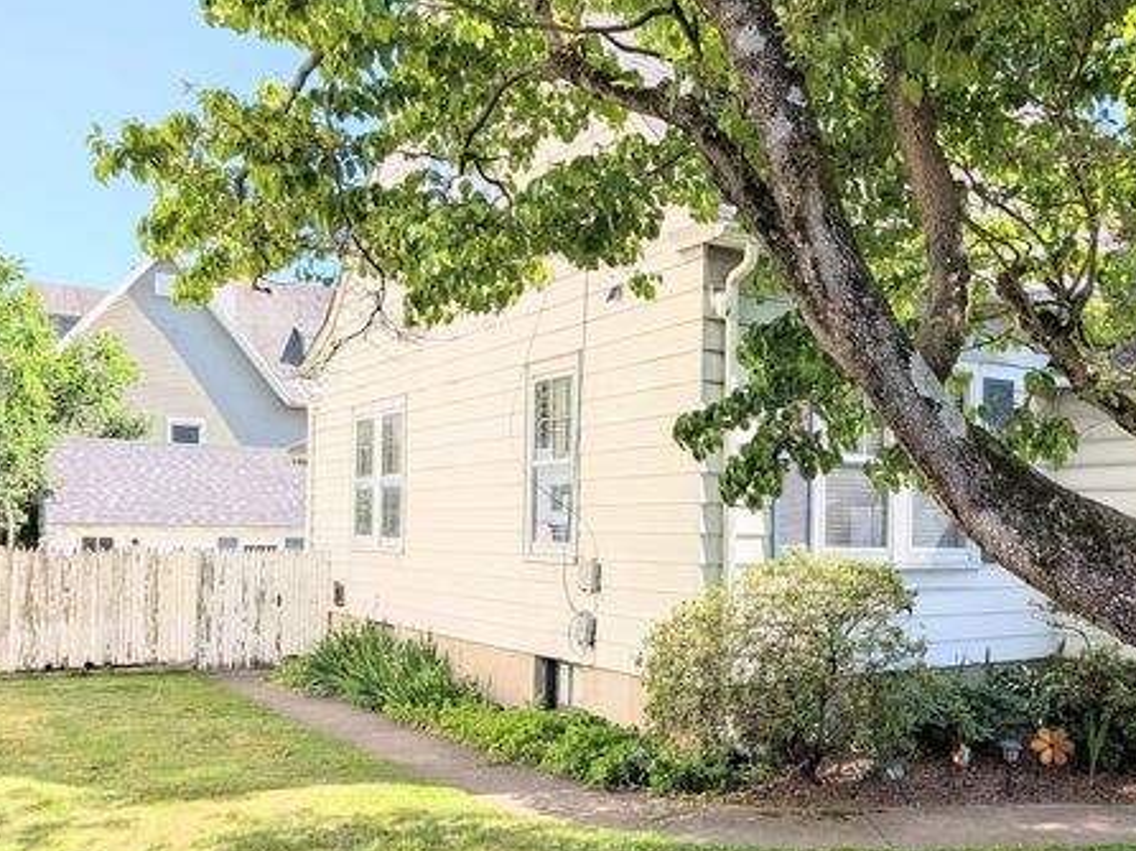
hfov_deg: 56.3
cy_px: 513
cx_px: 700
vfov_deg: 43.9
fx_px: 1050
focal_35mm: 32
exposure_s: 1/551
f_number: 1.68
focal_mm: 6.9
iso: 21
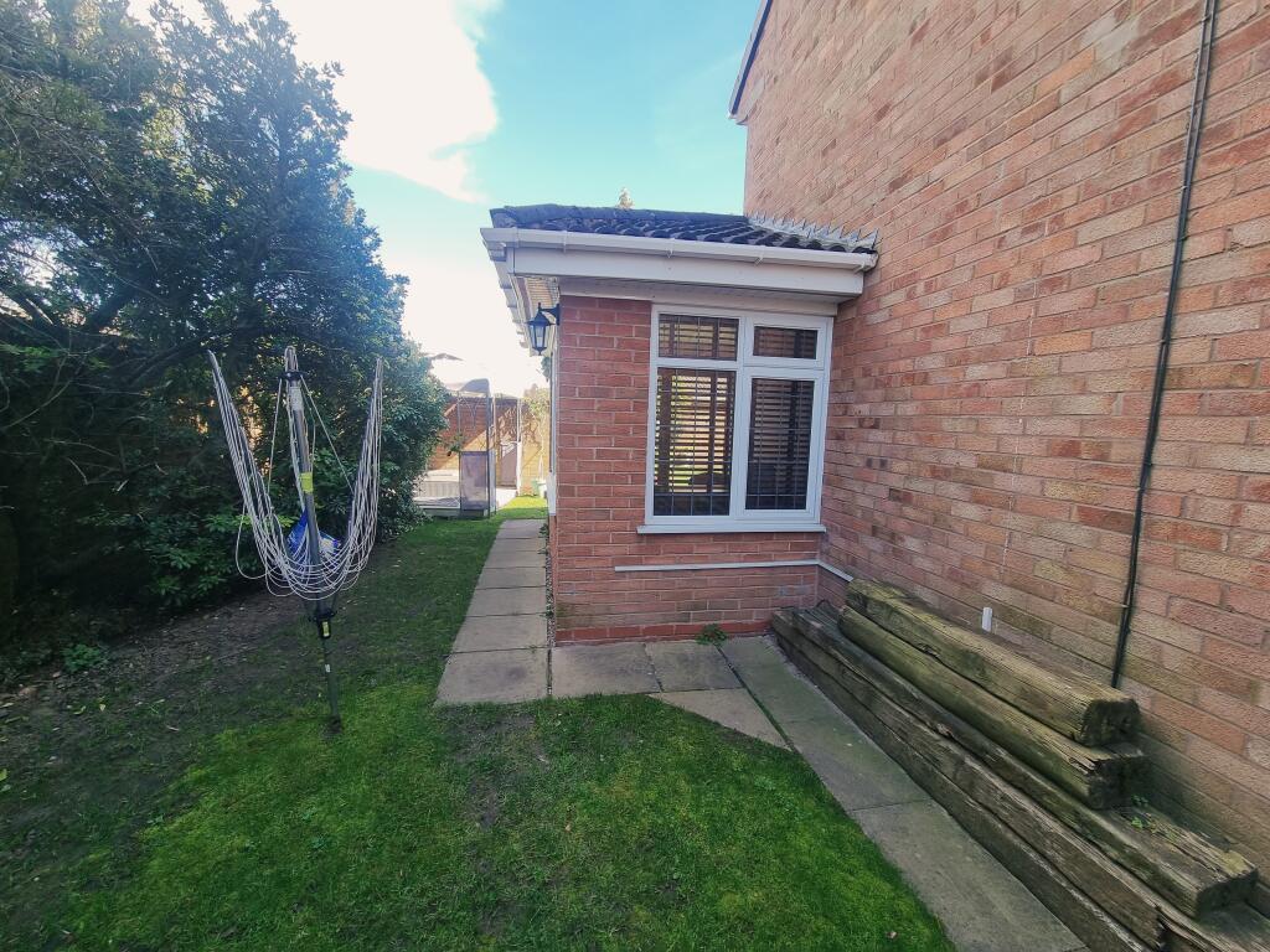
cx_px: 635
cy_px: 476
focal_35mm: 13
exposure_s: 1/310
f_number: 2.2
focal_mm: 2.2
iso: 50
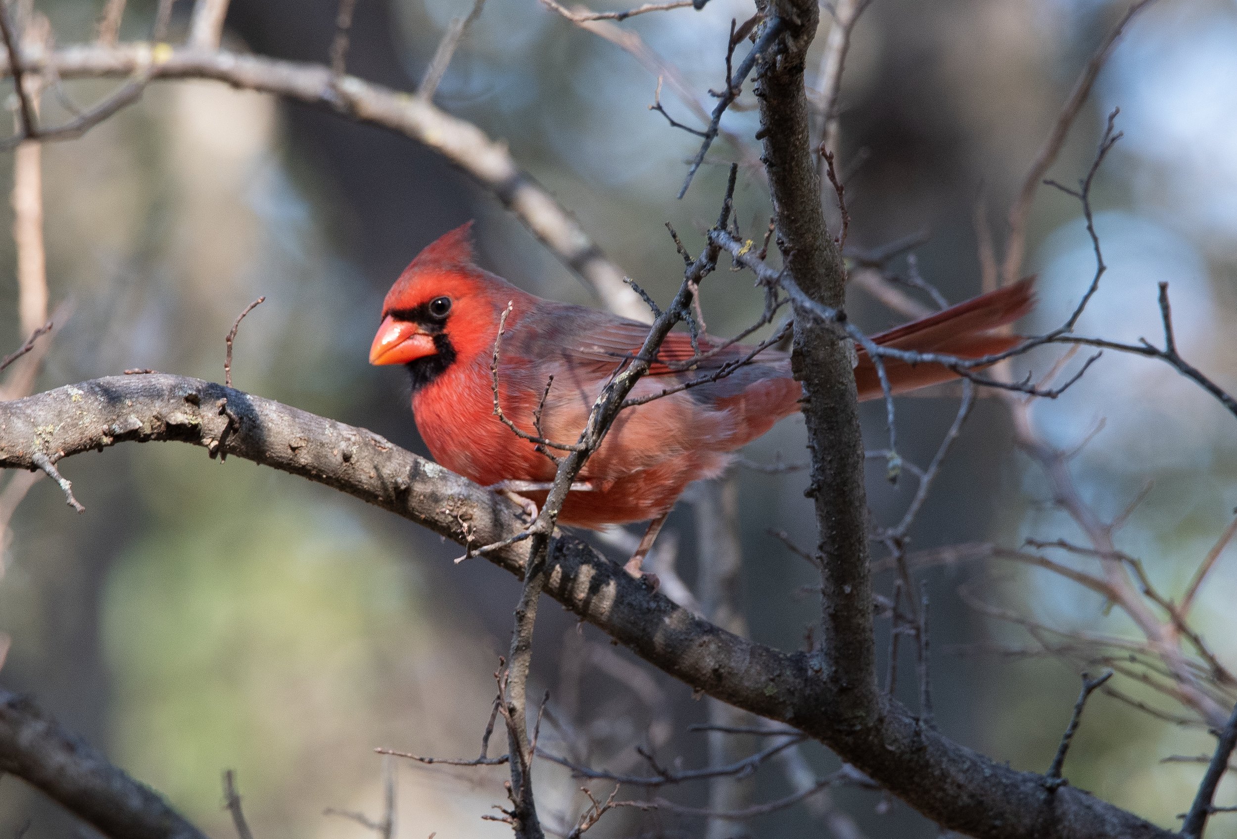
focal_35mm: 1080
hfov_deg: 1.9
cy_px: 433
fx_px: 37322
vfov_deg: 1.3
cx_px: 637
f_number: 8
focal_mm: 600
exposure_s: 1/250
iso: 1250
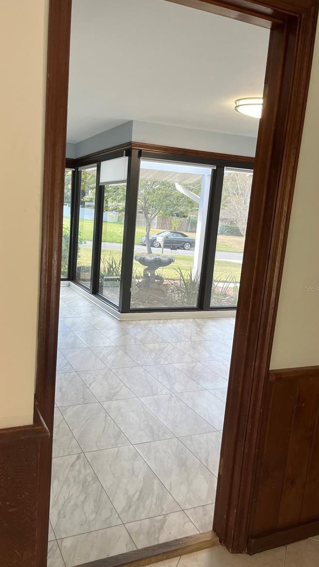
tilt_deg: -10.1
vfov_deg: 66.1
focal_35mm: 29
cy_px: 288
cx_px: 122
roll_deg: -5.0
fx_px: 436
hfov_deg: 39.9
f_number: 1.6
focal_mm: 5.1
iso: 100
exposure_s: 1/120
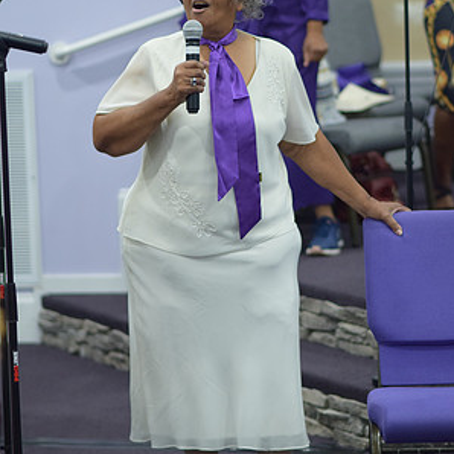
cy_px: 190
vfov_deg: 10.7
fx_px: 2428
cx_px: 227
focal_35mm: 164
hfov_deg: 10.7
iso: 1000
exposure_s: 1/200
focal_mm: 85
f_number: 2.2
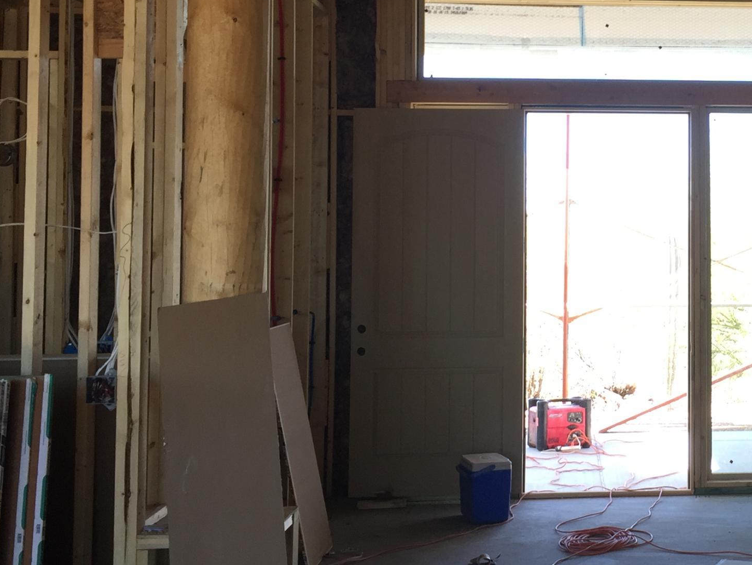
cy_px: 194
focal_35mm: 60
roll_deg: -0.4
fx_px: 1304
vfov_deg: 24.3
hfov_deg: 30.4
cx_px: 709
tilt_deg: +3.9
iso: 32
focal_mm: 4.15
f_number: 2.2
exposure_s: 1/60
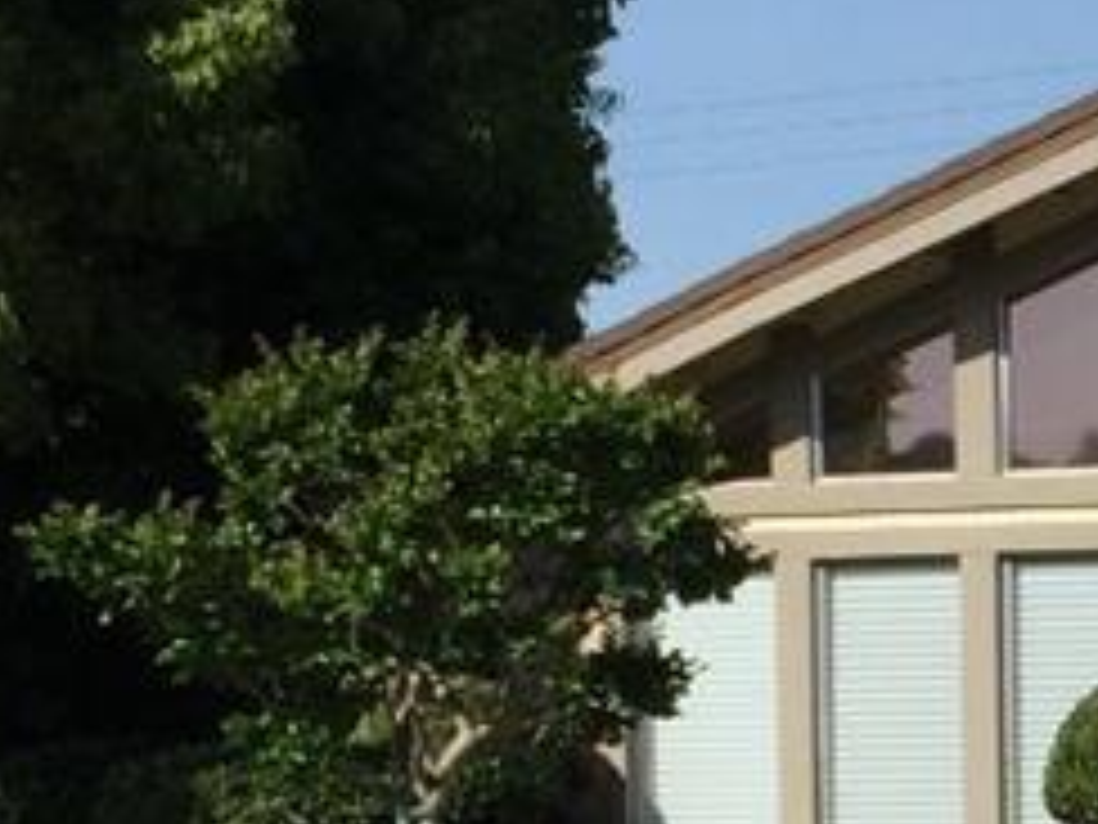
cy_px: 986
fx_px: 5646
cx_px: 2110
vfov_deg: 8.3
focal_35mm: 178
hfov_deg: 10.3
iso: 32
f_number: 2.2
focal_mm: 4.15
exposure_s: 1/2198
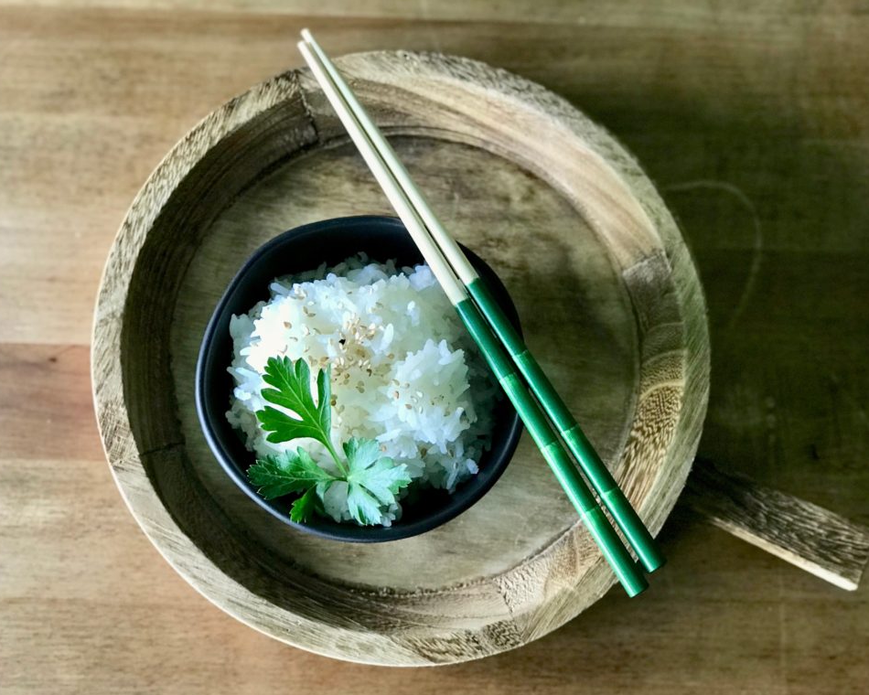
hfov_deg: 31.5
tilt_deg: -81.9
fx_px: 1543
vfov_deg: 25.4
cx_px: 441
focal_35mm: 60
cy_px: 349
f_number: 2.8
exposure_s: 1/60
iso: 320
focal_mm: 6.6
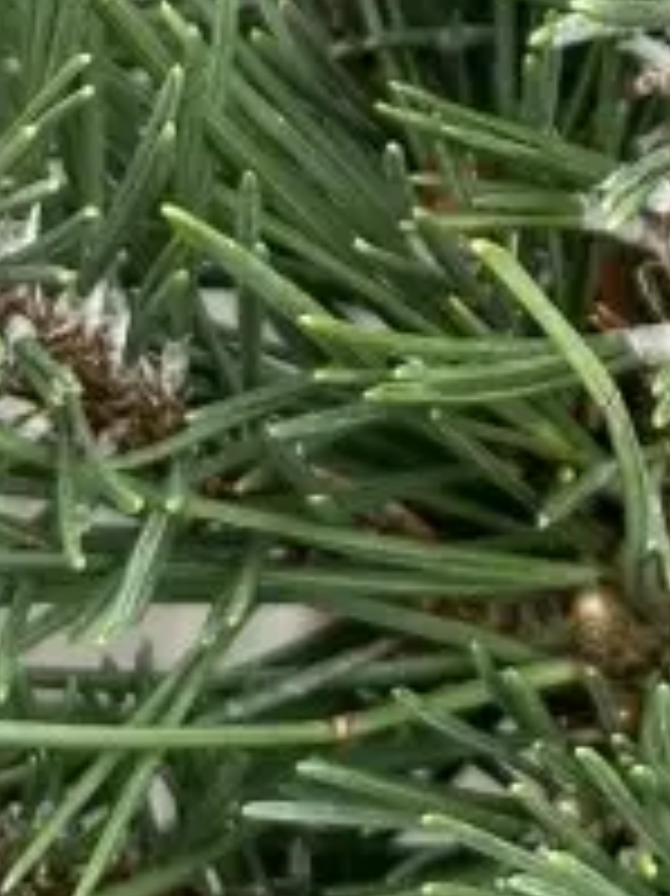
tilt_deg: -23.2
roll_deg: -5.0
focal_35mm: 141
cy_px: -297
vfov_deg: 13.5
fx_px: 3643
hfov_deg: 10.2
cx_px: 985
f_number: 1.6
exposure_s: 1/121
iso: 40
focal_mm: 5.1
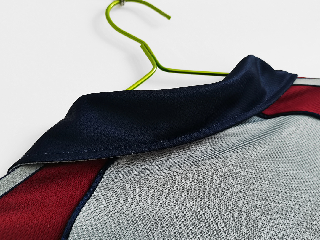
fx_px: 268
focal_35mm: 29
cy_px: 120
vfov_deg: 48.2
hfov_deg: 61.7
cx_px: 160
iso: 200
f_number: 1.8
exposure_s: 1/60
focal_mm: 5.58
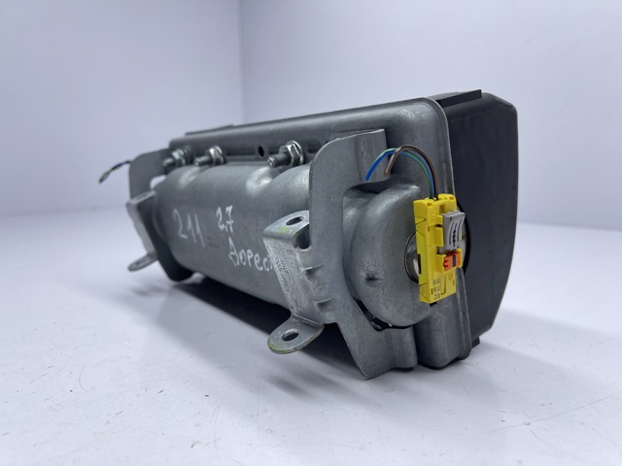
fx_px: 449
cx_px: 311
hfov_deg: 69.4
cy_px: 233
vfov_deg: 54.9
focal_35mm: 25
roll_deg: +2.1
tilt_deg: -9.8
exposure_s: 1/392
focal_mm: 5.1
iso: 32
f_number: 1.6
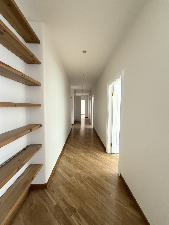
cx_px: 84
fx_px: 91
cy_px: 112
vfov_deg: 102.1
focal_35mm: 14
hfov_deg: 85.7
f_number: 2.2
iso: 500
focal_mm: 2.22
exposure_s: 1/60
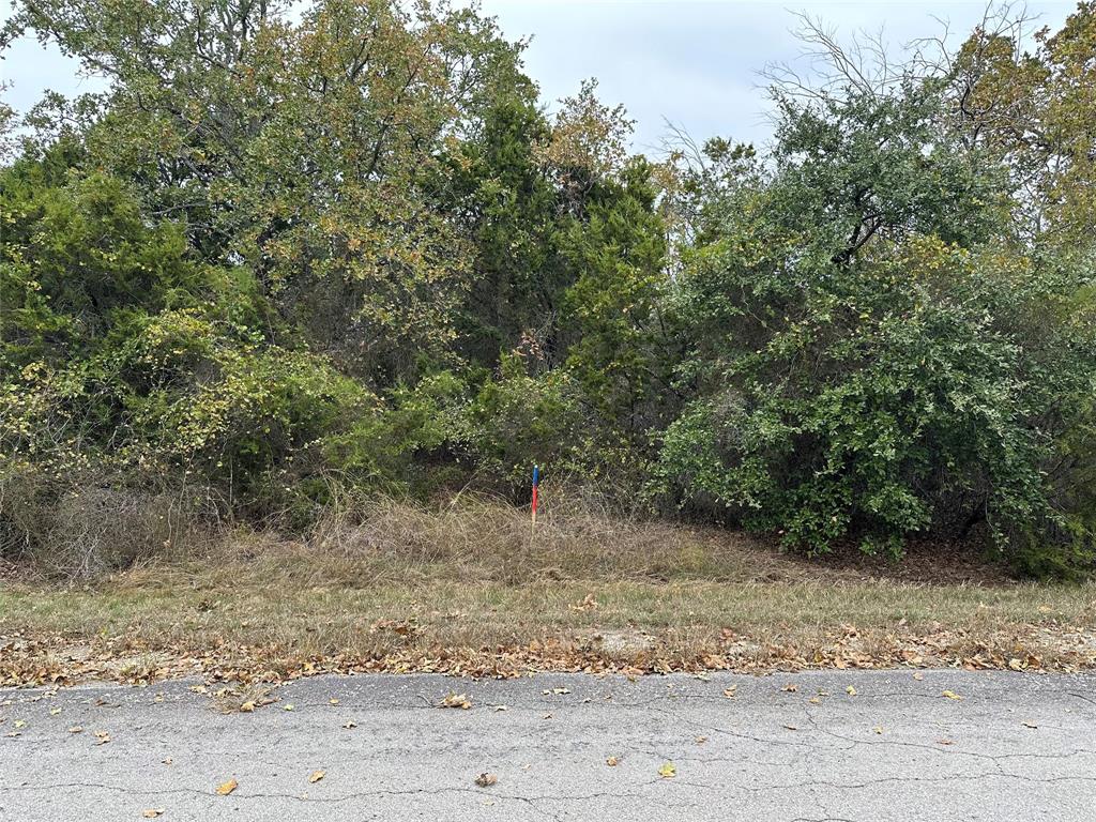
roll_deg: -1.9
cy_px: 411
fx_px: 760
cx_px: 548
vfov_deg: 56.8
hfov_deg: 71.6
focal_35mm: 24
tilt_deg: -1.0
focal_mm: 6.86
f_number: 1.78
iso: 80
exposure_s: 1/690
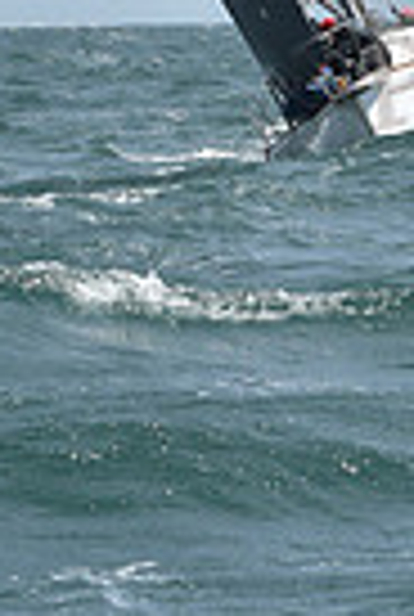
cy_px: -612
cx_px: 133
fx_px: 5080
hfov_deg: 4.7
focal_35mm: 296
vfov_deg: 6.7
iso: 250
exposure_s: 1/1250
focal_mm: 70
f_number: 8
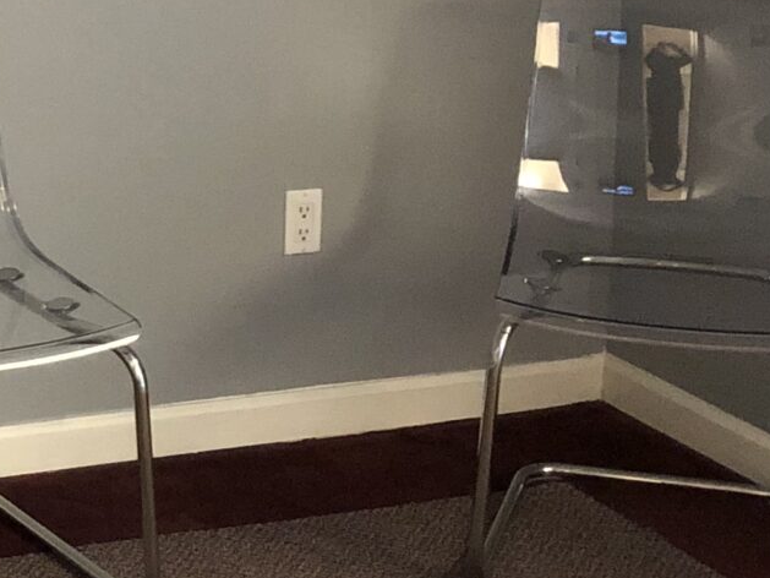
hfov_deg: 16.2
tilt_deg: -9.9
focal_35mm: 114
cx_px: -274
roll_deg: +0.3
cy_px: -109
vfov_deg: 12.7
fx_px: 2536
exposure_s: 1/5
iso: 100
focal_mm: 3.99
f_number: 1.8
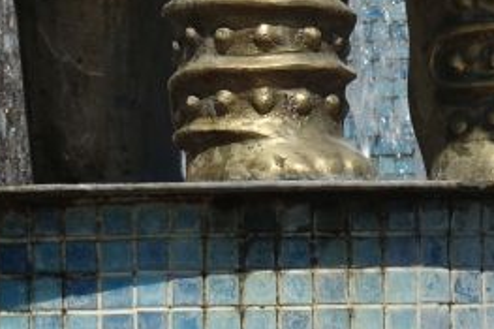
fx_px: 4992
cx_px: 299
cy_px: -419
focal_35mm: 364
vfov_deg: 3.7
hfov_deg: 5.7
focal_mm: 25.7
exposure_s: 1/250
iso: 125
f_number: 4
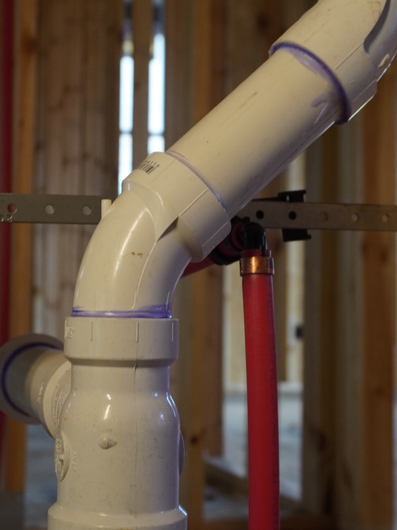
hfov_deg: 23.9
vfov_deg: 31.7
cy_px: 266
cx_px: 129
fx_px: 933
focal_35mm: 61
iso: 1250
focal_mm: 28
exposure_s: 1/80
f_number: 5.6
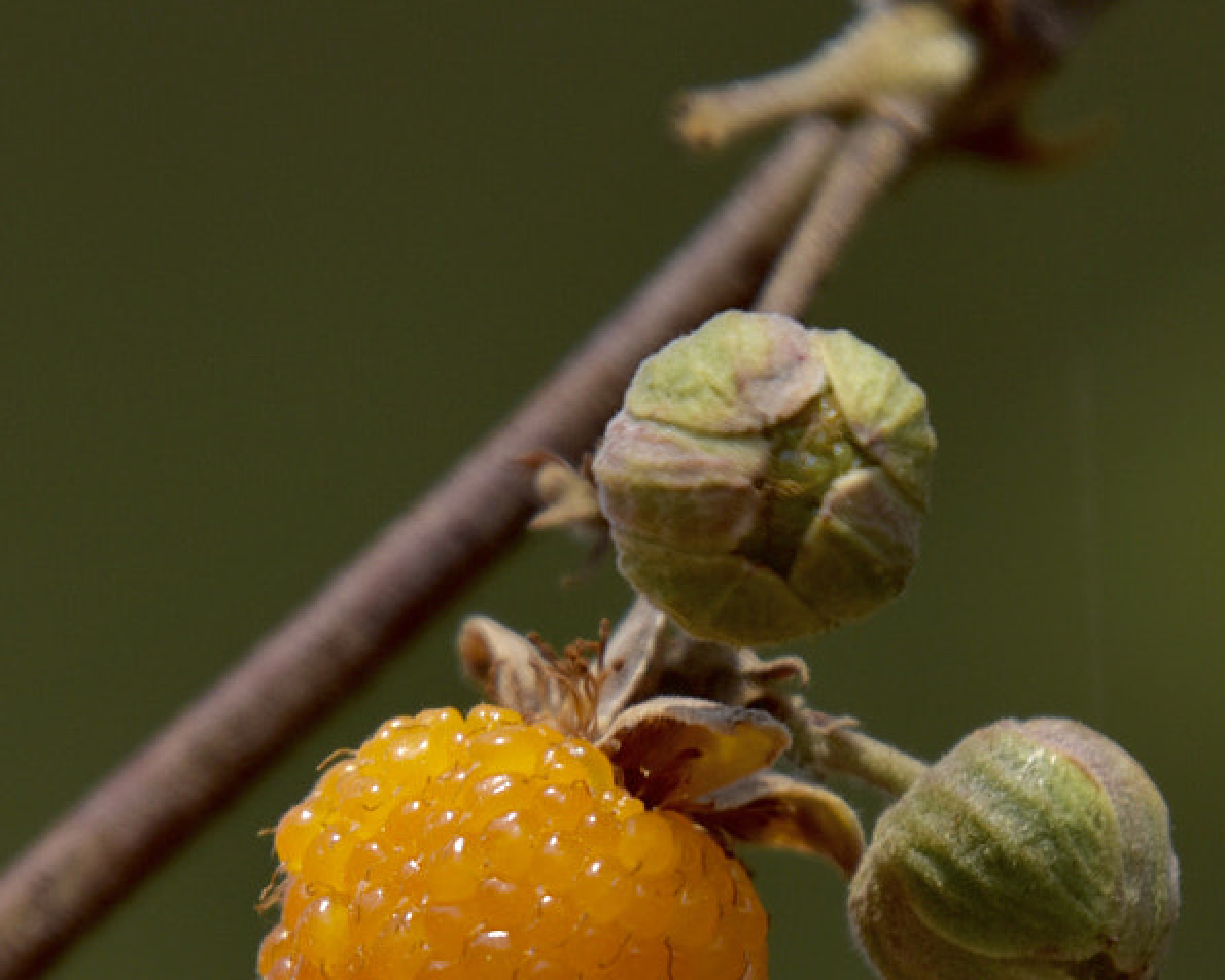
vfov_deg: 1.0
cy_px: 859
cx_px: 791
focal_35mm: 1513
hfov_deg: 1.3
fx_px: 54854
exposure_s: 1/640
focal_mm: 400
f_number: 6.3
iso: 100
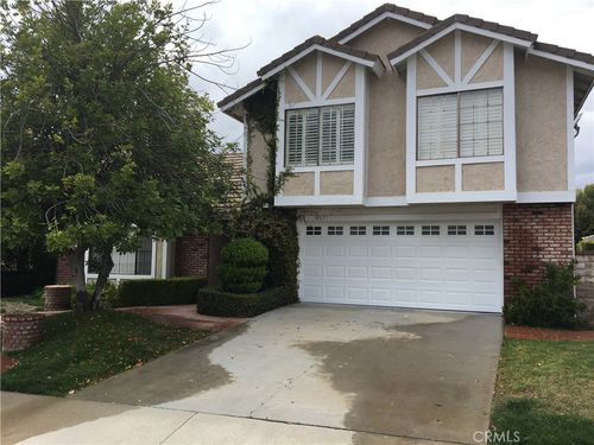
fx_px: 498
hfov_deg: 61.7
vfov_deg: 48.2
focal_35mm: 29
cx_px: 297
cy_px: 222
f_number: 2.2
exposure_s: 1/1241
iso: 25
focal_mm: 4.15
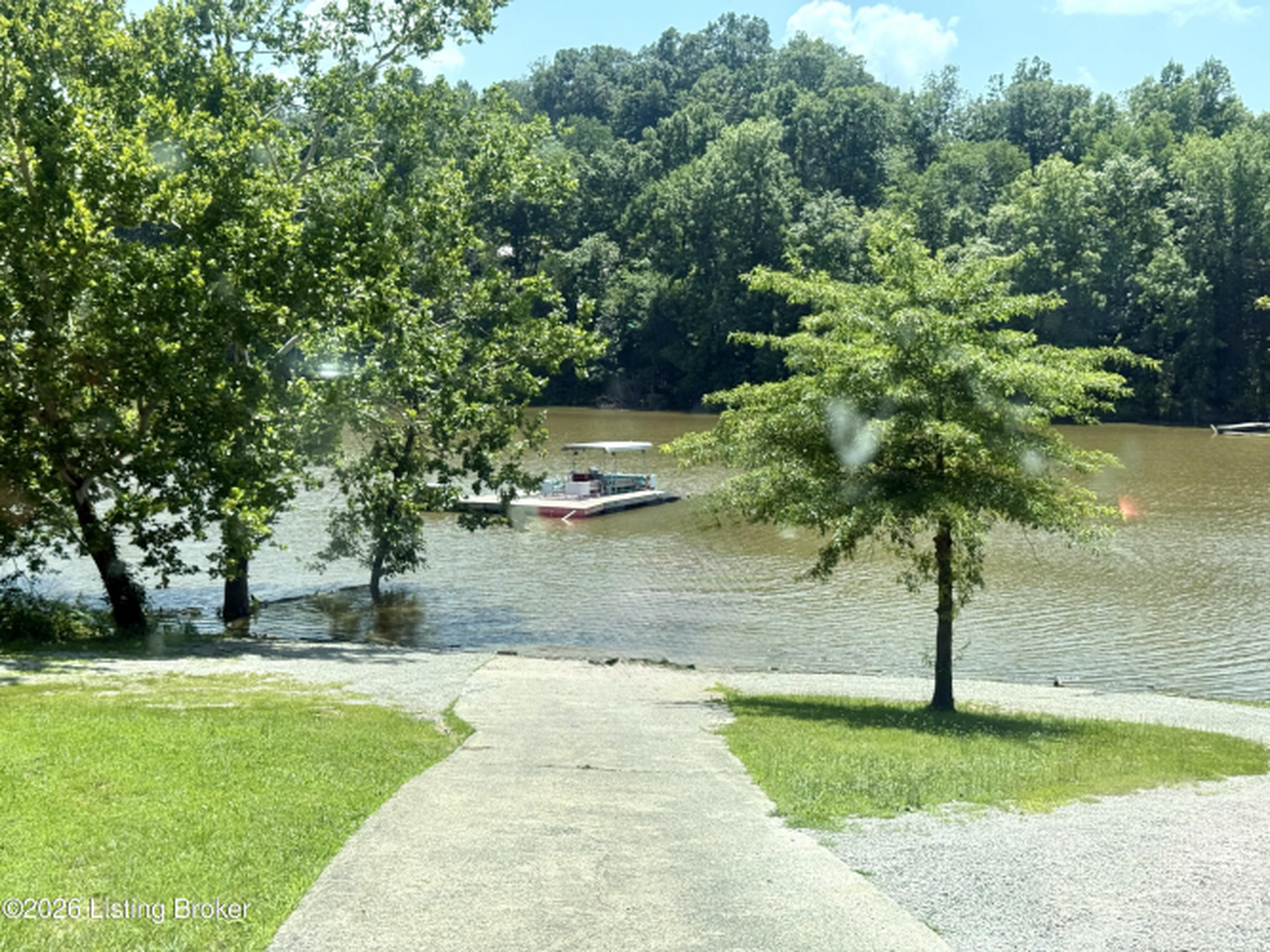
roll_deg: -0.2
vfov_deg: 30.3
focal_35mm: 48
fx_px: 1761
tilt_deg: -3.5
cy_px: 476
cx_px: 635
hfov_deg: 39.7
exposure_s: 1/2494
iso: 80
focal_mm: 6.76
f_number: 1.78
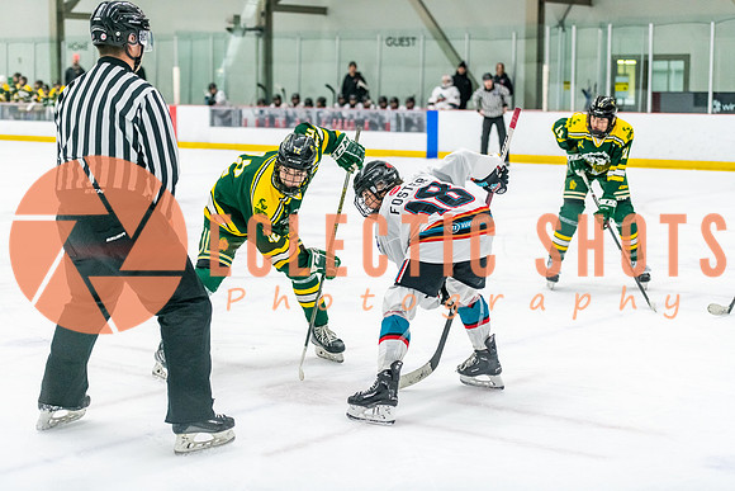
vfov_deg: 19.5
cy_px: 246
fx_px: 1429
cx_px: 368
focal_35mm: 70
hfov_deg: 28.8
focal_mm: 70
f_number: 2.8
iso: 4000
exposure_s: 1/800
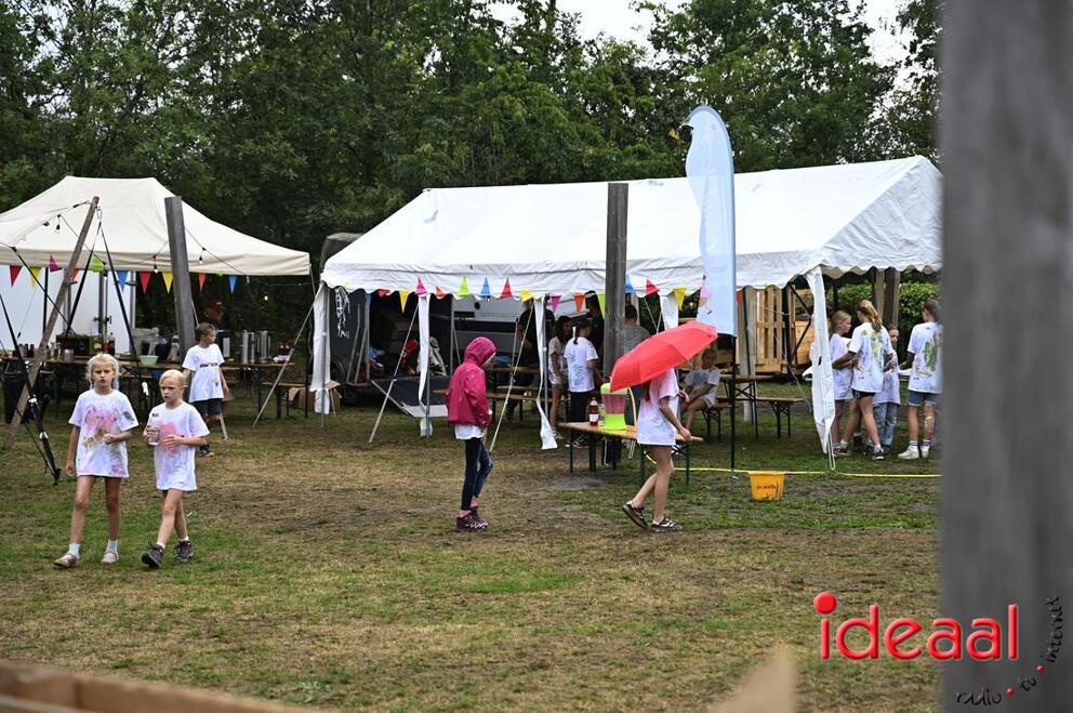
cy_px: 356
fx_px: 2084
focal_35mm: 70
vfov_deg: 19.4
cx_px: 536
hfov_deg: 28.9
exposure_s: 1/200
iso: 200
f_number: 3.5
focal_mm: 70
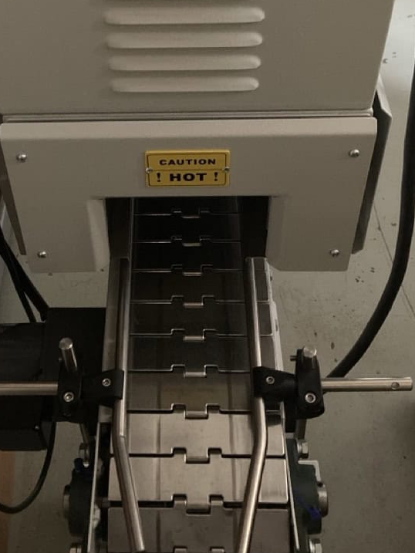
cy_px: 138
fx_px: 799
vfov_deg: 37.3
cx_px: 164
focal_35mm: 50
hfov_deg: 29.0
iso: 640
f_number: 1.8
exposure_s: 1/24
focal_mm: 4
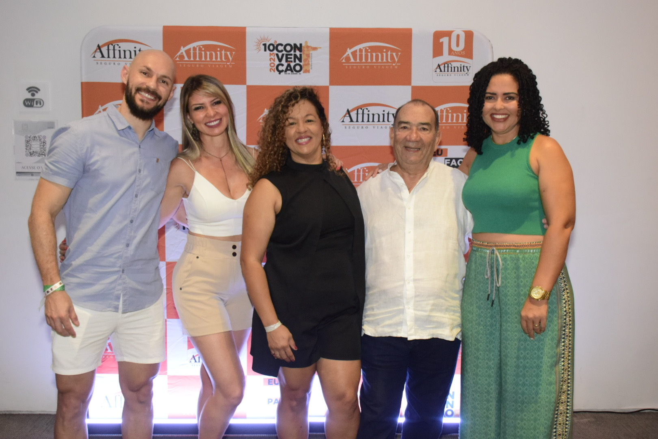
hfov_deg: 53.1
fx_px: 658
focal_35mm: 36
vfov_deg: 36.9
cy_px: 220
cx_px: 329
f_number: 5.6
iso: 4000
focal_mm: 24
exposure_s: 1/100
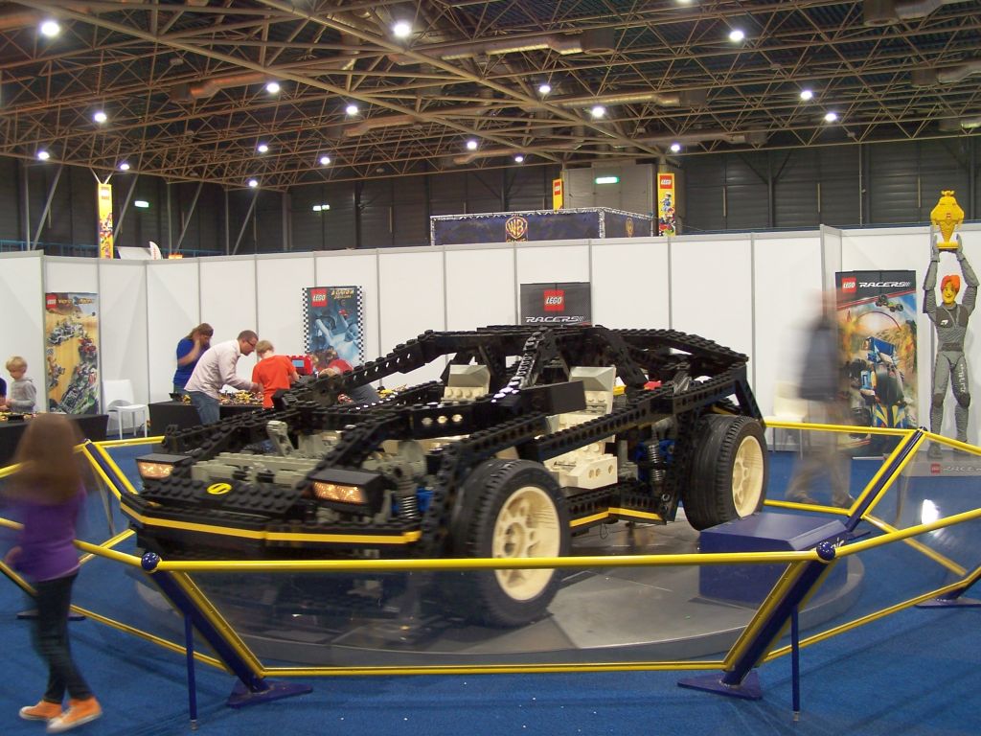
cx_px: 490
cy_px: 368
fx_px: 1134
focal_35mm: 40
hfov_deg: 46.8
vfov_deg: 36.0
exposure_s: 1/2
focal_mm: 6.7
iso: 80
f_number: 2.8
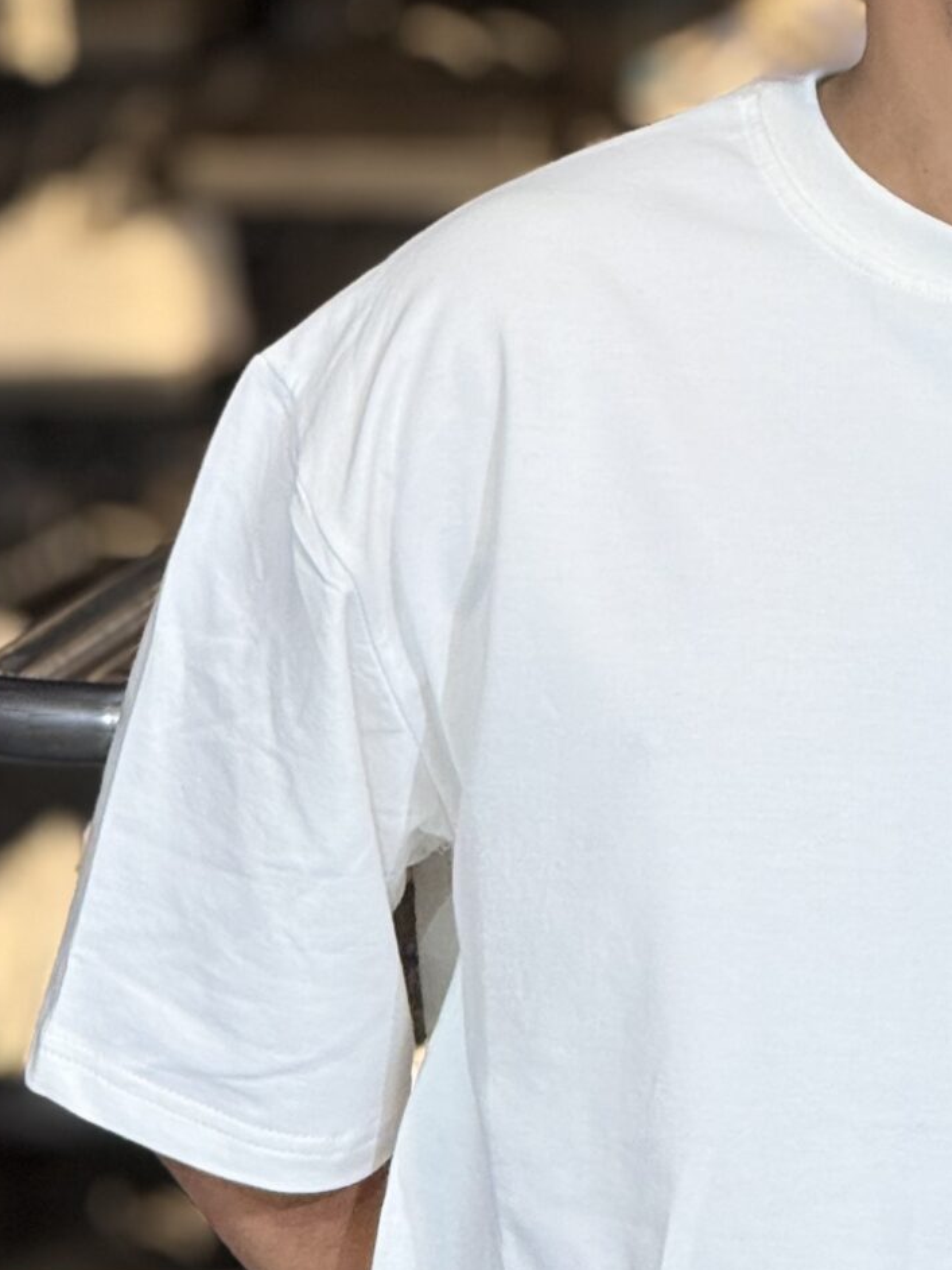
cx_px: 934
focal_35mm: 326
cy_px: 1019
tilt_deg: -5.8
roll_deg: +0.3
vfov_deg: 6.1
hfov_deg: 4.6
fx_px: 11949
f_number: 2.8
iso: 80
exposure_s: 1/100
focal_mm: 15.66
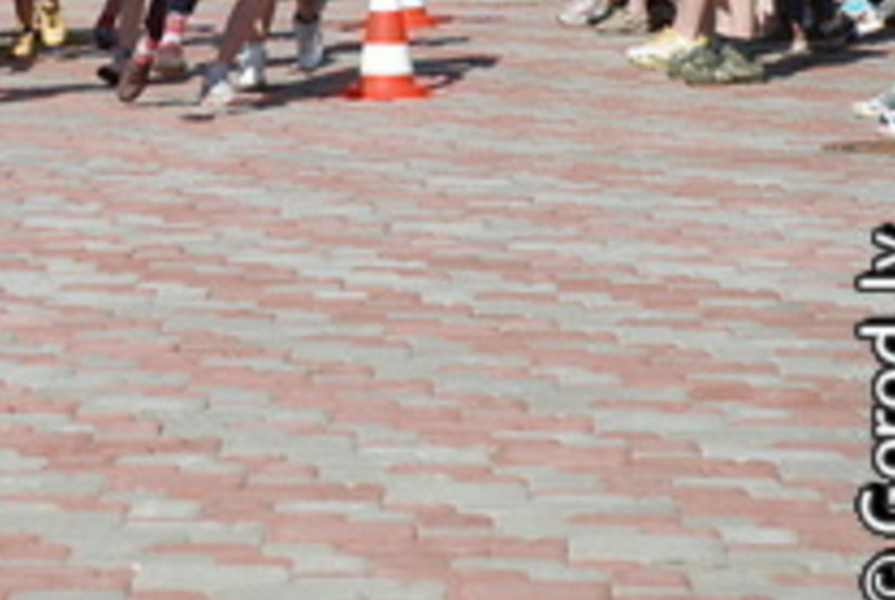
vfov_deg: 5.7
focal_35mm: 239
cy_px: -78
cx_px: -140
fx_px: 5950
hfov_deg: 8.5
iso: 400
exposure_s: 1/1500
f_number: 5.3
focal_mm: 66
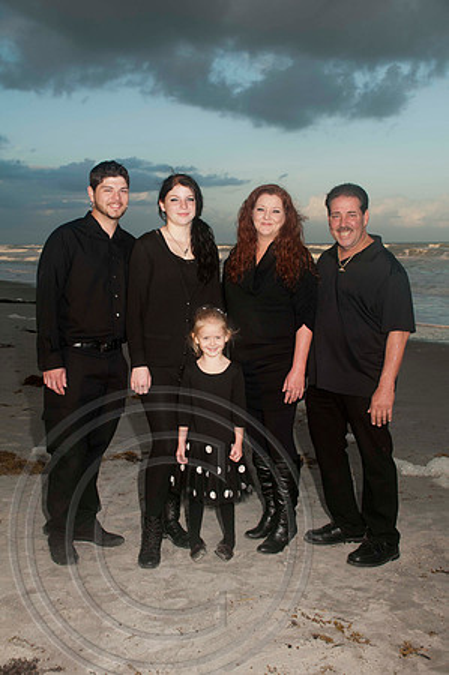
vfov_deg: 46.4
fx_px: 788
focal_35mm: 42
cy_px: 338
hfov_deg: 31.8
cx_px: 224
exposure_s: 1/125
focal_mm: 28
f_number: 5.6
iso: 100
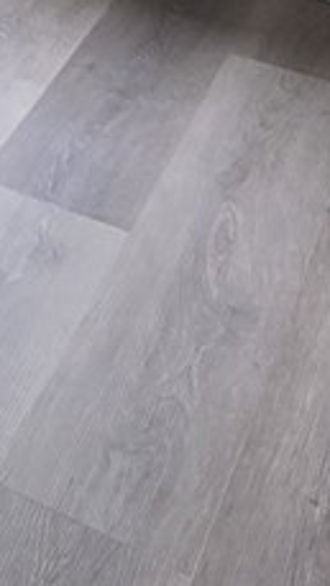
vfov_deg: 18.5
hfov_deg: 8.7
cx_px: -829
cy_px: -351
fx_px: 1538
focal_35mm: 99
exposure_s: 1/120
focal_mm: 2.2
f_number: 1.9
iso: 50
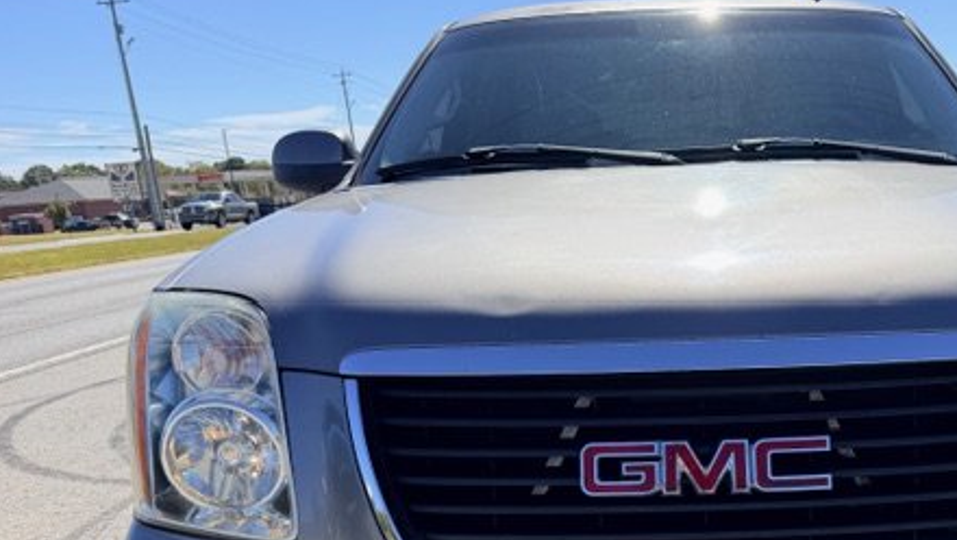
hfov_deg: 51.1
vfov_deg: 30.2
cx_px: 687
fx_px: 965
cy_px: 459
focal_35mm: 38
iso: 100
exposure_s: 1/4167
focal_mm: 6.76
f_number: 1.78
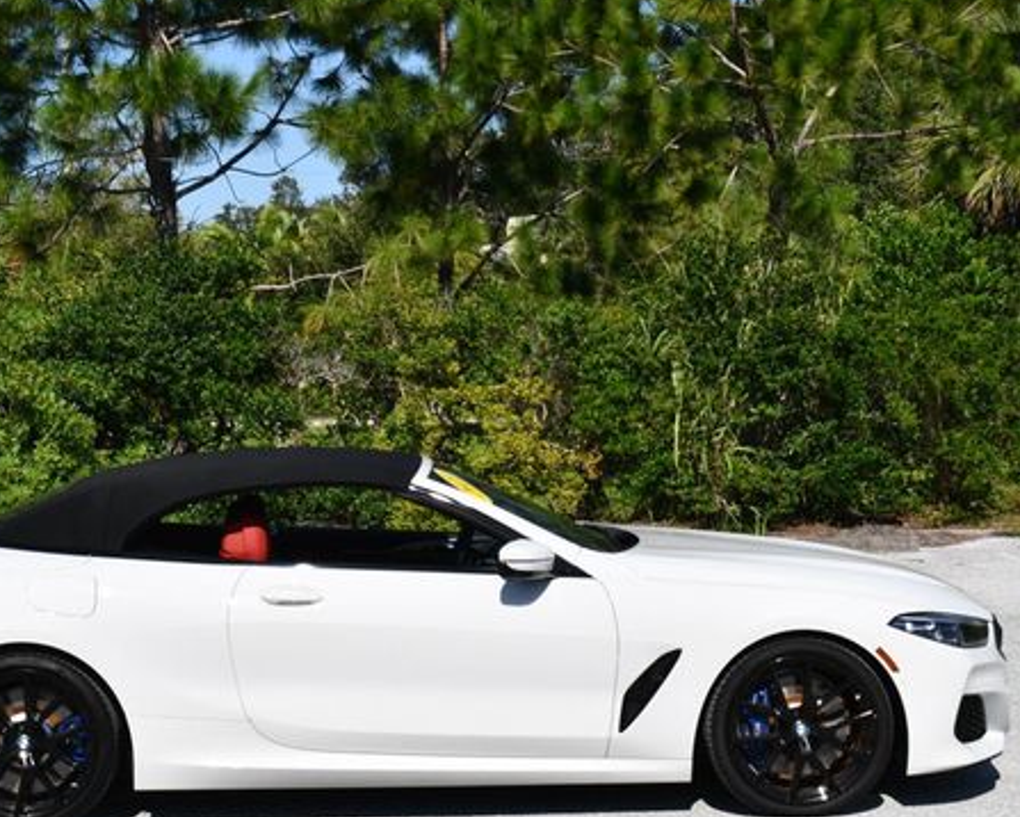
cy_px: 454
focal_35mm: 78
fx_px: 2356
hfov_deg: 24.4
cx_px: 402
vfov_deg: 19.7
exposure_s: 1/320
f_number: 9
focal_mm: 29
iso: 100
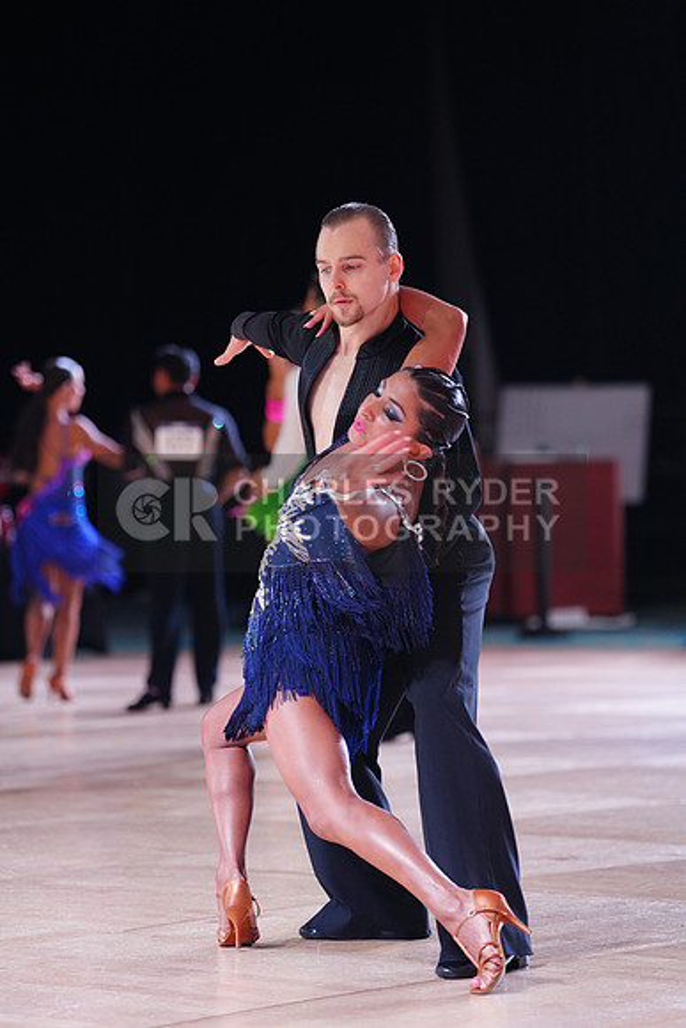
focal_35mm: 135
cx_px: 343
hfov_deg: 10.2
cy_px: 514
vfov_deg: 15.2
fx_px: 3856
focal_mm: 135
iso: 1600
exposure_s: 1/400
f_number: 2.8
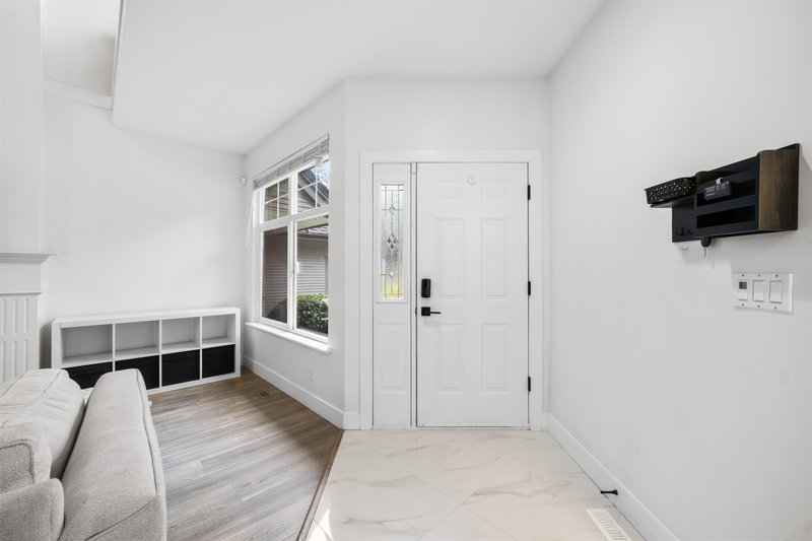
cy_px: 270
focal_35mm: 14
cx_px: 406
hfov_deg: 106.3
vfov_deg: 83.2
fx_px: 304
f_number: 9
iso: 250
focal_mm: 9
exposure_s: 1.6
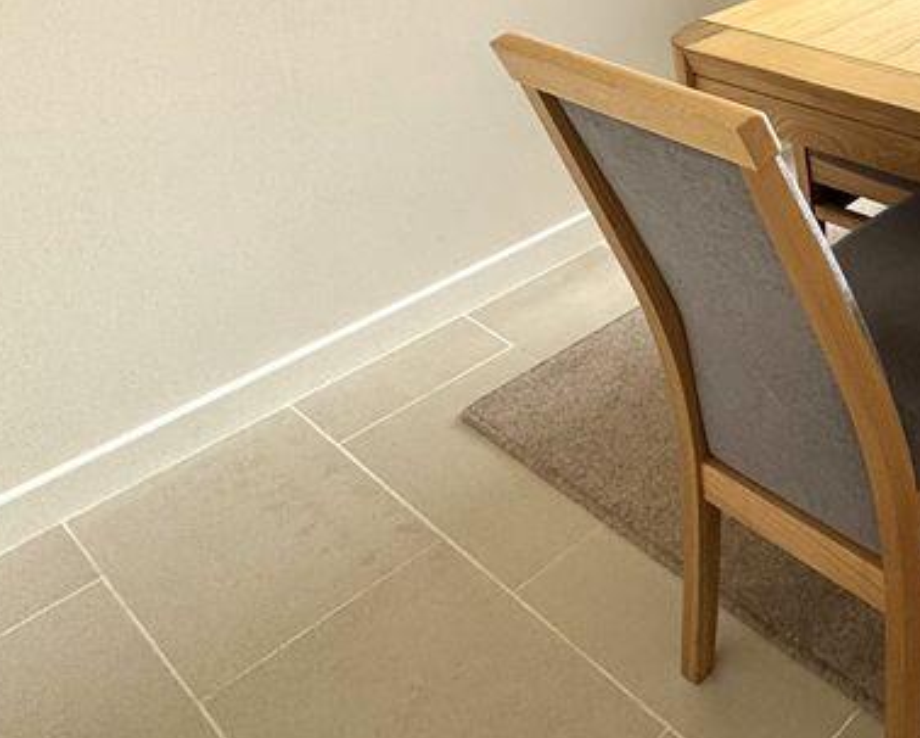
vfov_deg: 33.6
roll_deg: +0.9
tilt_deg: -13.4
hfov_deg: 34.2
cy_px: -119
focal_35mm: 37
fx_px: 1008
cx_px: 1210
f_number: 2.2
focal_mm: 2.22
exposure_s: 1/99
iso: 50
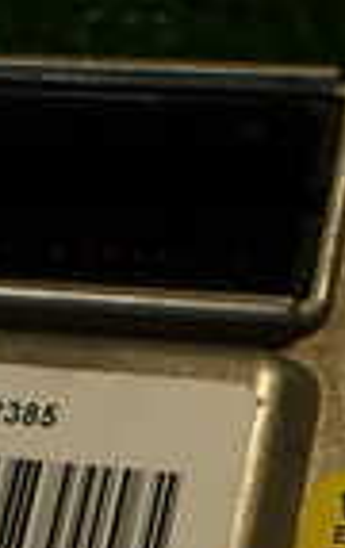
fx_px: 2126
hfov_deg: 9.2
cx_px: 303
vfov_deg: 14.3
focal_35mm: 142
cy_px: 609
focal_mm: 5.79
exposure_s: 1/60
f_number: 2.4
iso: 125
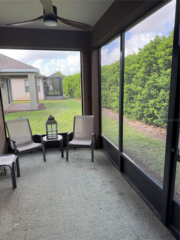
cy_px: 120
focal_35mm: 24
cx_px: 90
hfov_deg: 56.8
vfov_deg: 71.6
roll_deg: +1.2
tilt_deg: -12.0
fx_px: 166
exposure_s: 1/148
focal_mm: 6.76
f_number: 1.78
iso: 64
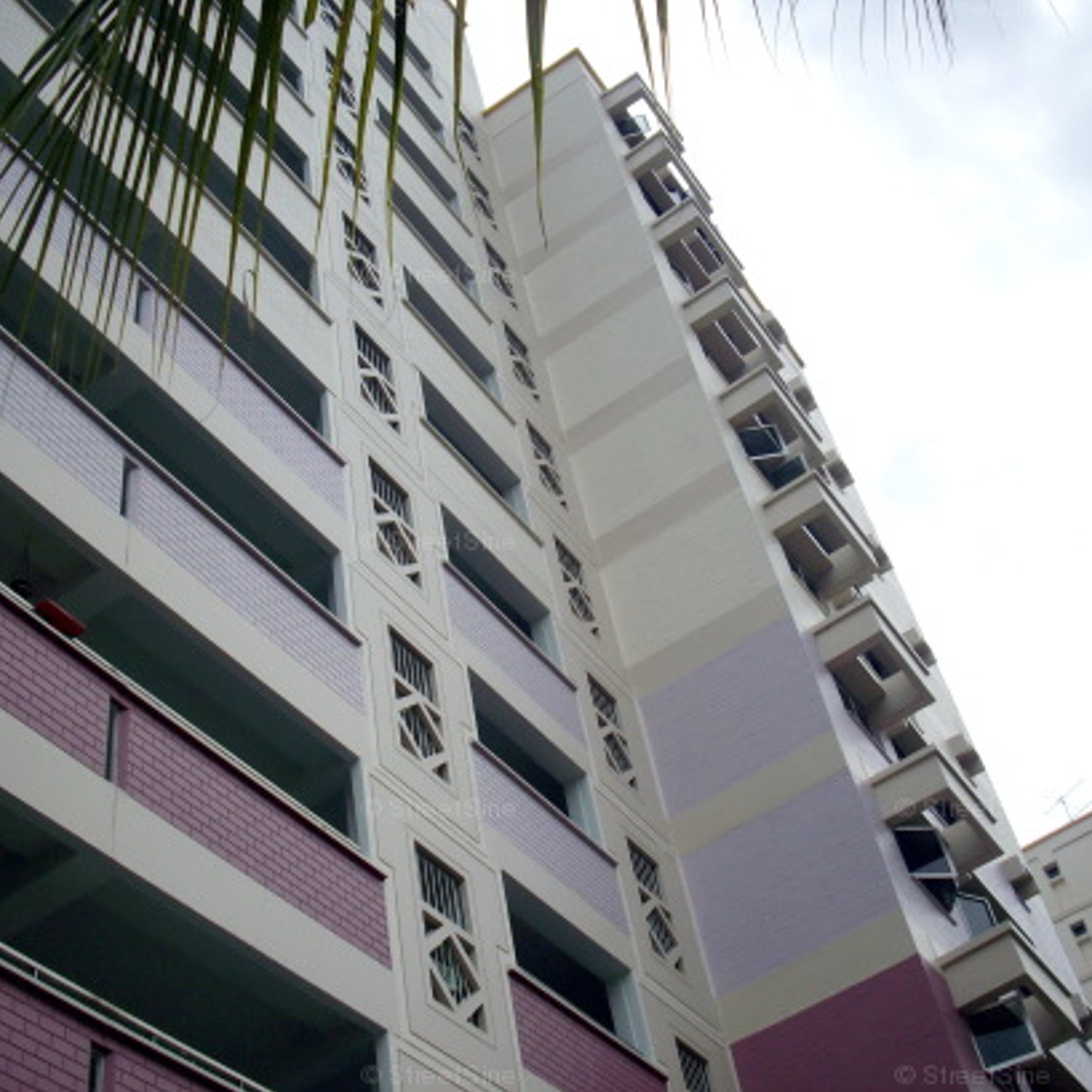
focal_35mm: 44
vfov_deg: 38.3
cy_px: 545
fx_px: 1570
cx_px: 561
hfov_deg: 38.3
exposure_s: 1/800
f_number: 5.6
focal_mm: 6.2
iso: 80
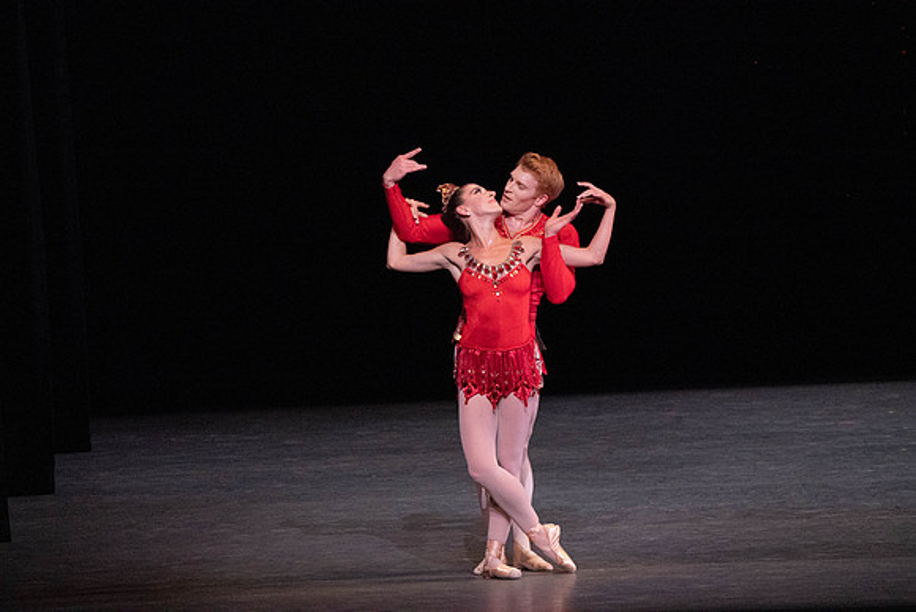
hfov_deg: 5.8
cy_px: 306
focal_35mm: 355
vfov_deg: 3.9
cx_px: 458
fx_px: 9034
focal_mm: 355
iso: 16000
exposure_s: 1/500
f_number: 11
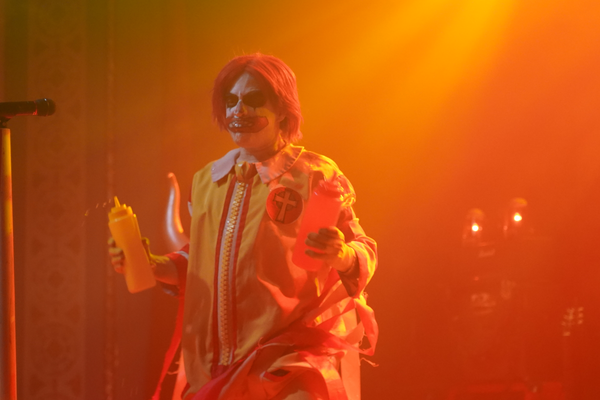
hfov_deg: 25.0
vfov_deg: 16.9
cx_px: 261
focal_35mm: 81
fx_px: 1350
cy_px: 192
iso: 5000
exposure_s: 1/160
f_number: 4
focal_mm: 63
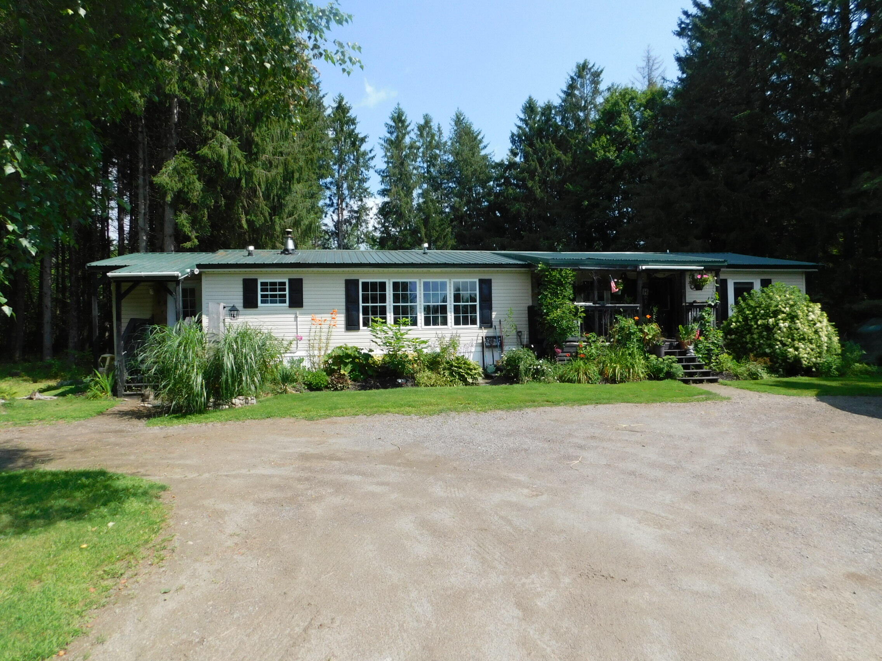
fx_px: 586
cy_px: 330
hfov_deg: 73.9
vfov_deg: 58.9
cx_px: 441
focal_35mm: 23
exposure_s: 1/1250
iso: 125
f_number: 3
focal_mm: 4
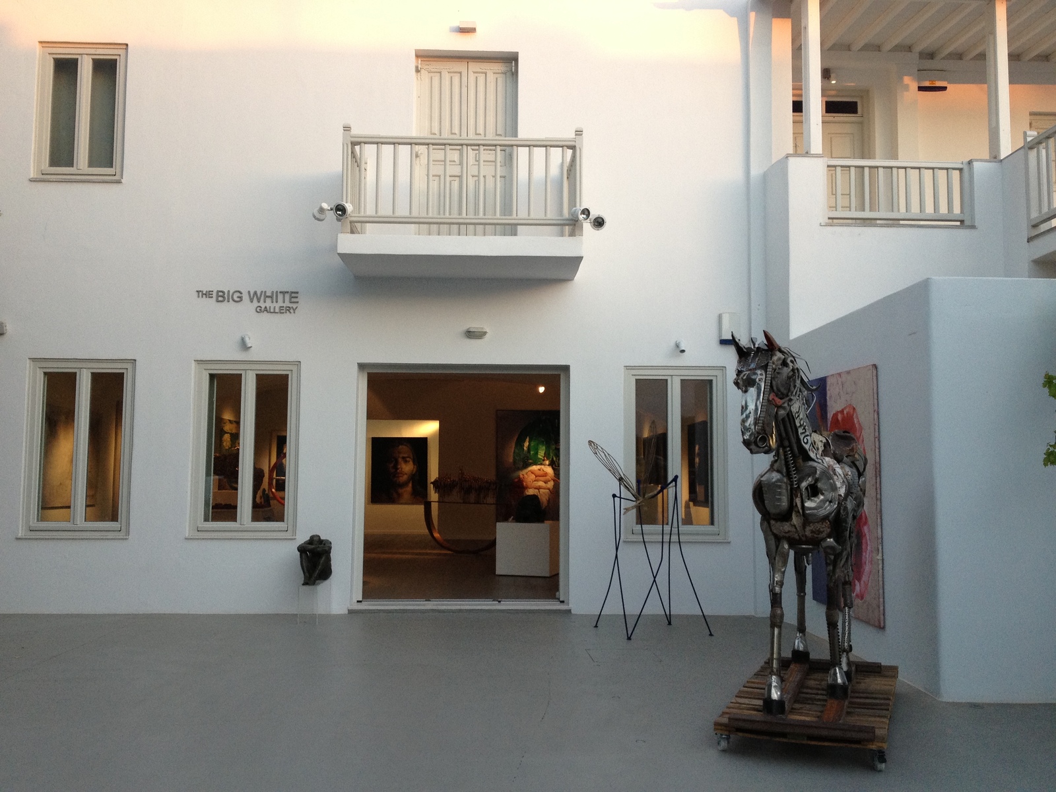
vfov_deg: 40.7
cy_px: 396
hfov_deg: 52.6
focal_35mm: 35
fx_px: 1068
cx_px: 528
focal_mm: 4.28
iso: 100
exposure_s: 1/120
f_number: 2.4
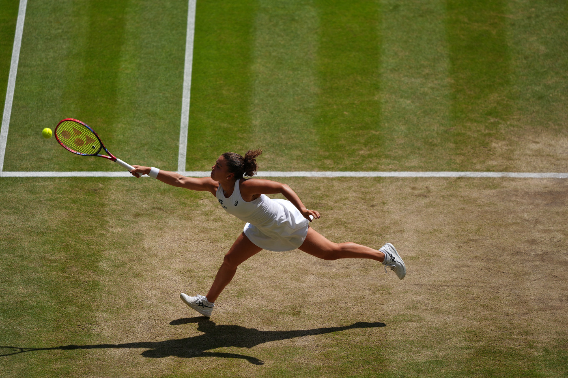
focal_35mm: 400
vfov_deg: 3.4
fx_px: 6310
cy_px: 189
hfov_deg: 5.2
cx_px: 284
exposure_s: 1/4000
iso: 125
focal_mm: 400
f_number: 3.2
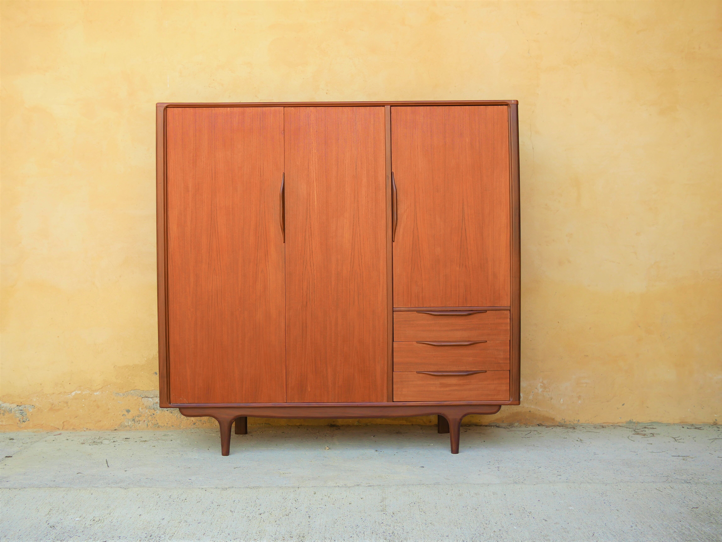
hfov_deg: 46.8
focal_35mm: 40
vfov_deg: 36.0
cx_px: 361
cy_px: 271
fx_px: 835
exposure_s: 1/320
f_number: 2.8
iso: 200
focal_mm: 20
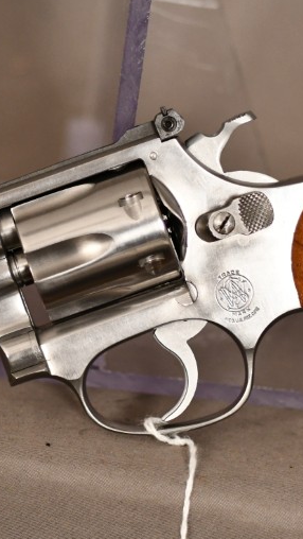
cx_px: 104
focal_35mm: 178
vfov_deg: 12.1
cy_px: 317
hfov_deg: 6.8
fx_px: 2541
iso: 1600
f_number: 3.2
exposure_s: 1/250
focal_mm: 60
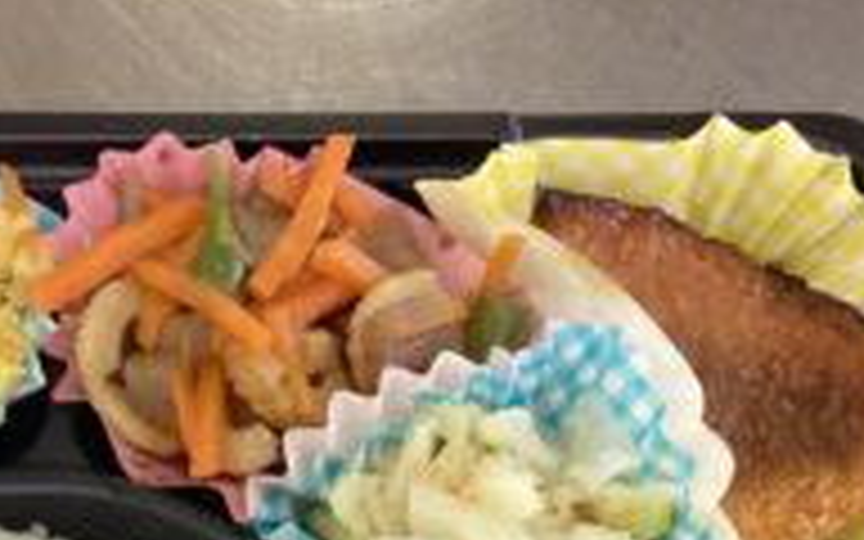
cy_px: 605
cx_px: 250
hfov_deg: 31.6
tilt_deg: -69.7
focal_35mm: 64
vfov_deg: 19.4
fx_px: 1507
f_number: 2.4
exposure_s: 1/60
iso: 320
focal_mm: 3.3
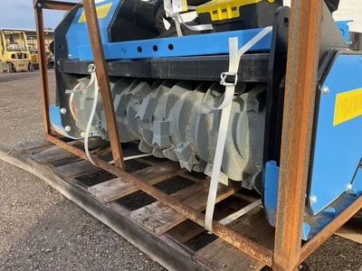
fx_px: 303
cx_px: 181
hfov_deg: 61.7
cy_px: 136
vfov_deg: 48.2
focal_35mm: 29
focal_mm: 3
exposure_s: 1/327
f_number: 1.8
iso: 25
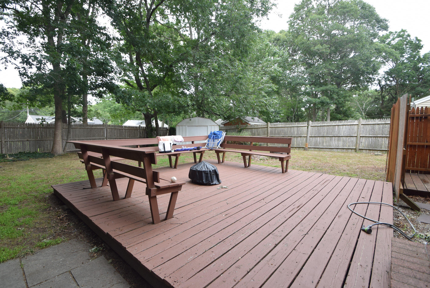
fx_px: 191
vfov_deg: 73.8
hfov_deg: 96.6
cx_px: 203
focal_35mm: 16
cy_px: 139
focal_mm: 10
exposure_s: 1/200
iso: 400
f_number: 7.1
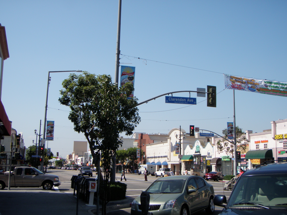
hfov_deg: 37.5
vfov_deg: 28.6
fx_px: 423
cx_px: 144
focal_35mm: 51
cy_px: 108
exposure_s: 1/800
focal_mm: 9.13
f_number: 4
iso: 80
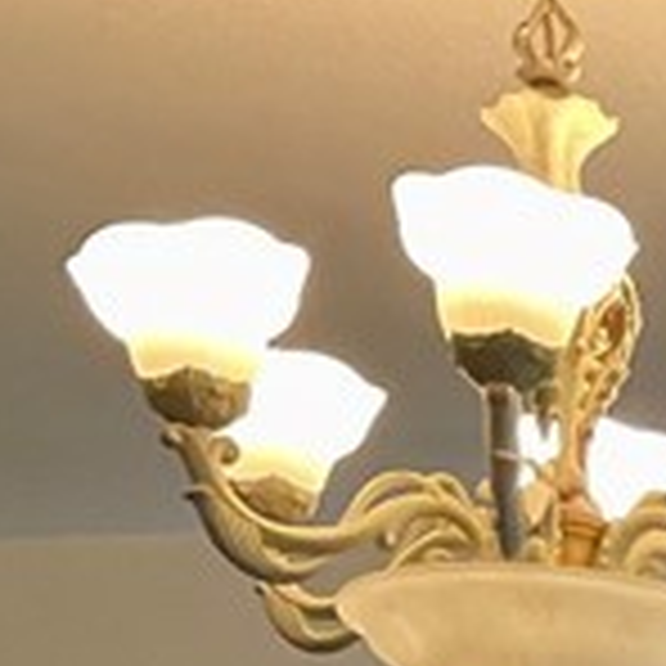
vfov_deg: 8.5
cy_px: 1876
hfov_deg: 9.2
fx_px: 3853
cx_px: 1418
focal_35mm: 177
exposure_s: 1/60
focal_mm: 3
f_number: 1.8
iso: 100
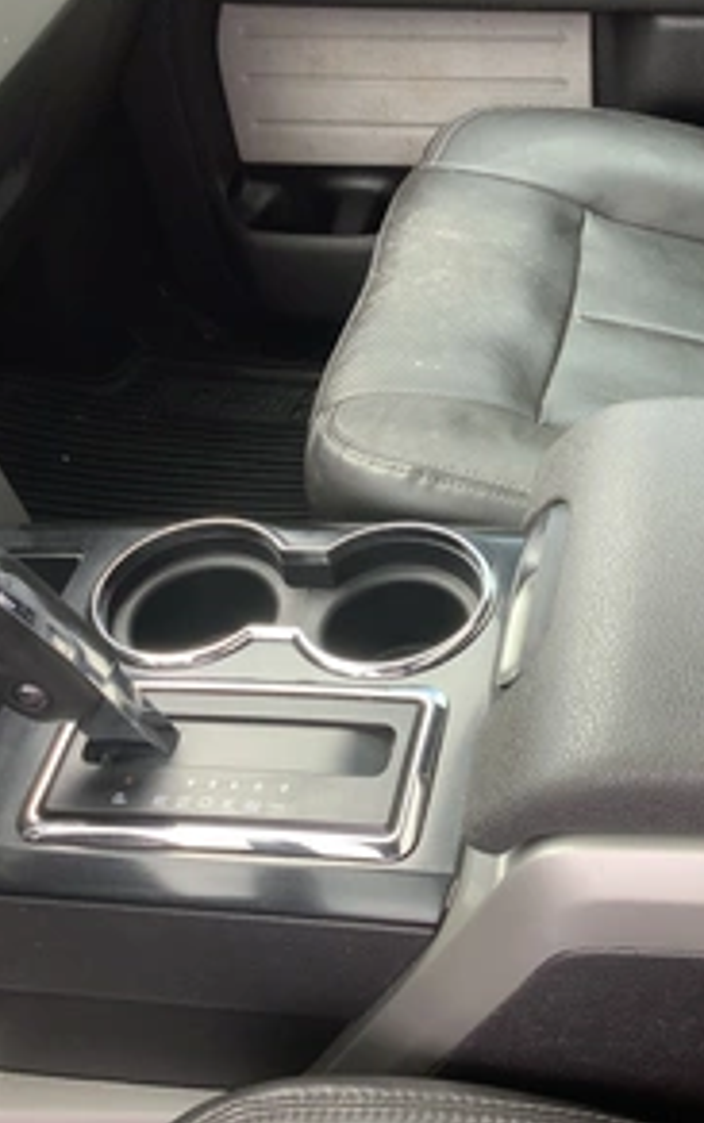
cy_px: 550
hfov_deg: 28.0
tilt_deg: -46.8
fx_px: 1379
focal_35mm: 45
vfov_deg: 44.3
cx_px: 573
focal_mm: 3.3
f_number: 2.4
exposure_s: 1/100
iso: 40
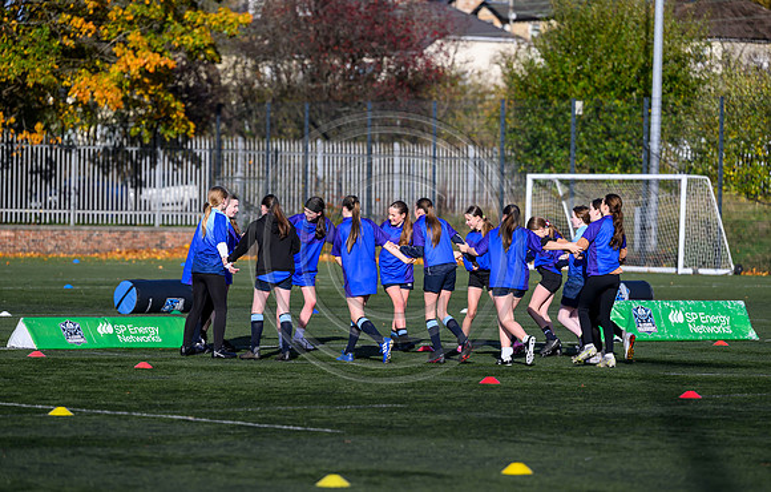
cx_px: 411
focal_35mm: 189
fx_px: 3997
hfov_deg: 11.0
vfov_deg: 7.0
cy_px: 274
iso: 500
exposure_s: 1/5000
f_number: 3.5
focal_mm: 175
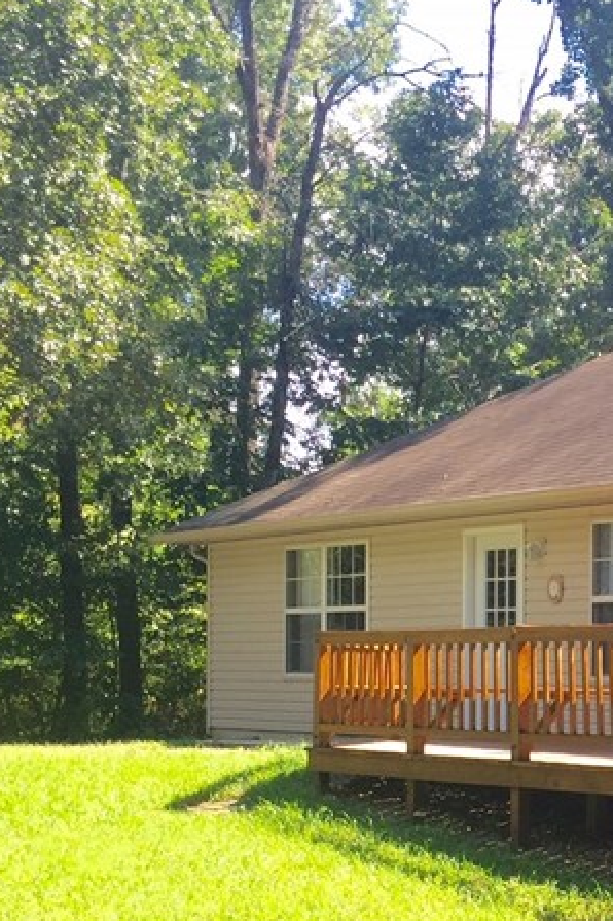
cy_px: 717
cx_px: 794
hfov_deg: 18.4
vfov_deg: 28.7
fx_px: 1765
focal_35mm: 69
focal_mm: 4.15
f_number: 2.2
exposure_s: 1/421
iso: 32
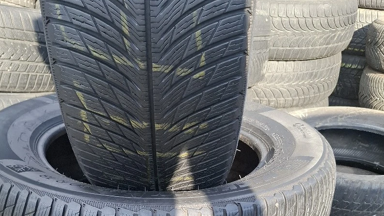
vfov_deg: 26.4
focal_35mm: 42
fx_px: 428
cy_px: 231
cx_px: 176
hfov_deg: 48.3
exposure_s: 1/278
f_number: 1.8
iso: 50
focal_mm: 5.54
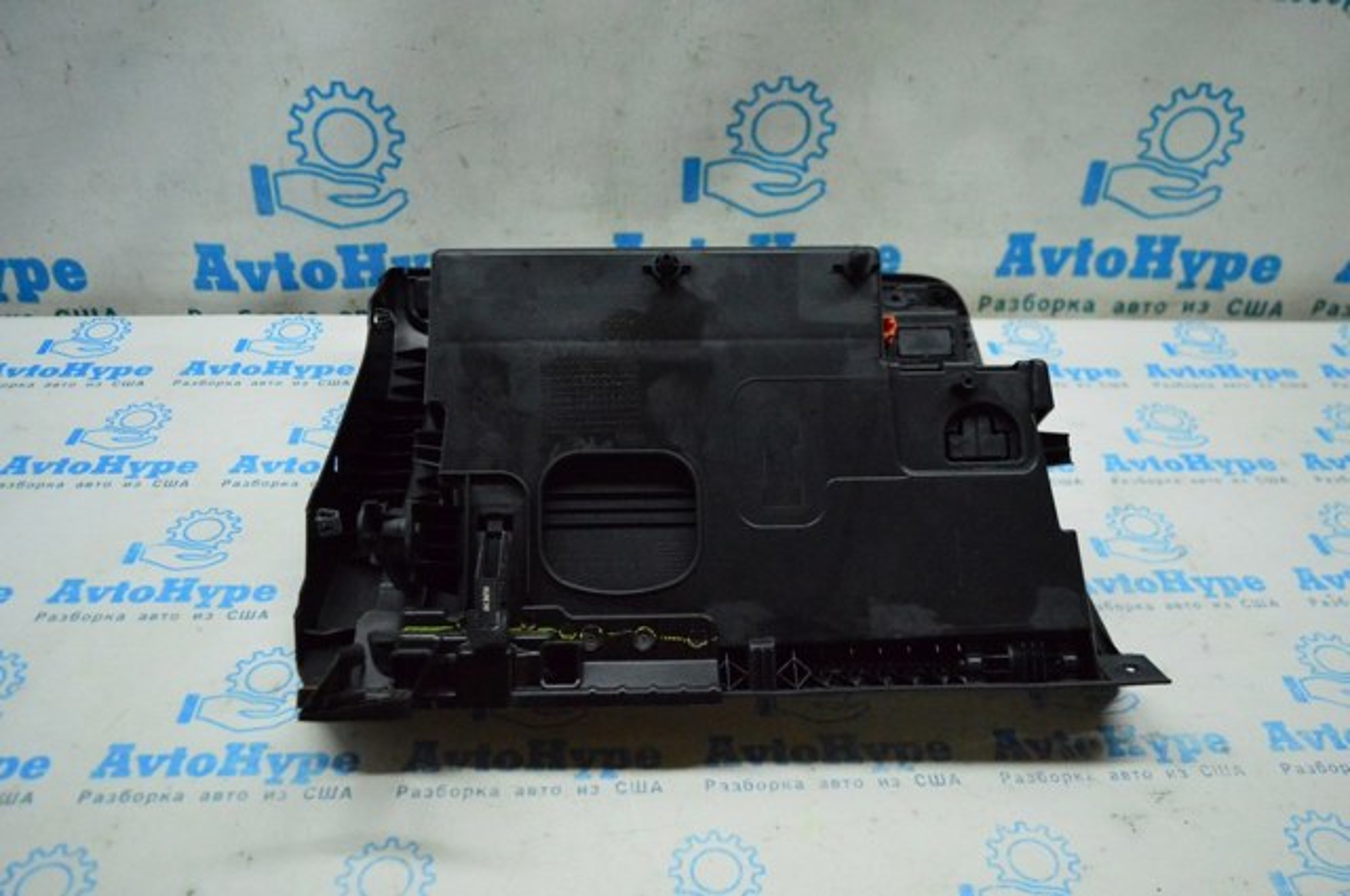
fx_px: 1124
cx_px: 675
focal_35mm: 30
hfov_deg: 62.0
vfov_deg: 43.5
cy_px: 448
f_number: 4
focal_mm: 20
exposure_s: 1/1000
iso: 6400
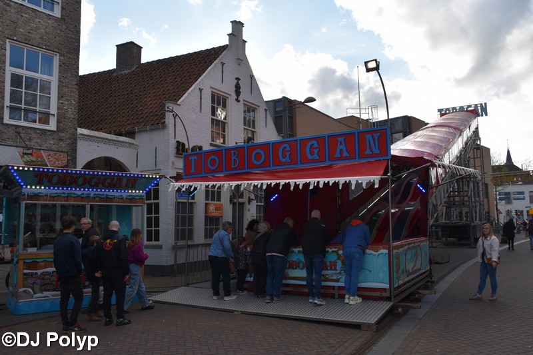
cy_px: 178
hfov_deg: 67.4
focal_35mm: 27
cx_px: 266
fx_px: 400
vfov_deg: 47.9
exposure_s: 1/500
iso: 400
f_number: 8
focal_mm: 18
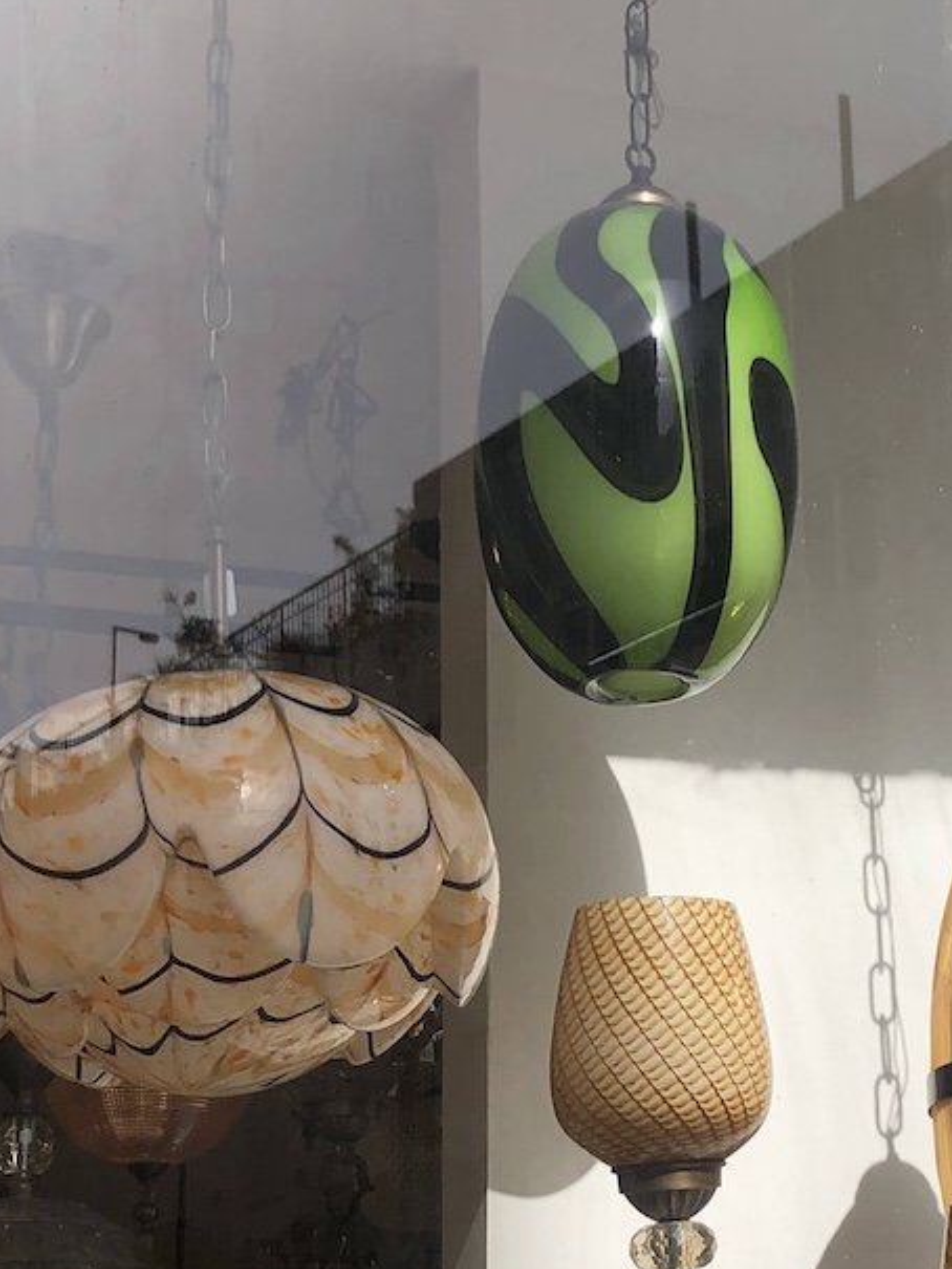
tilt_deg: +16.2
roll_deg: +1.4
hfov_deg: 19.9
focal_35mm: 74
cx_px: 604
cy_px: 822
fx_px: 2713
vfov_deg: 26.2
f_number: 1.8
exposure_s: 1/2667
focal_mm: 3.99
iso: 20
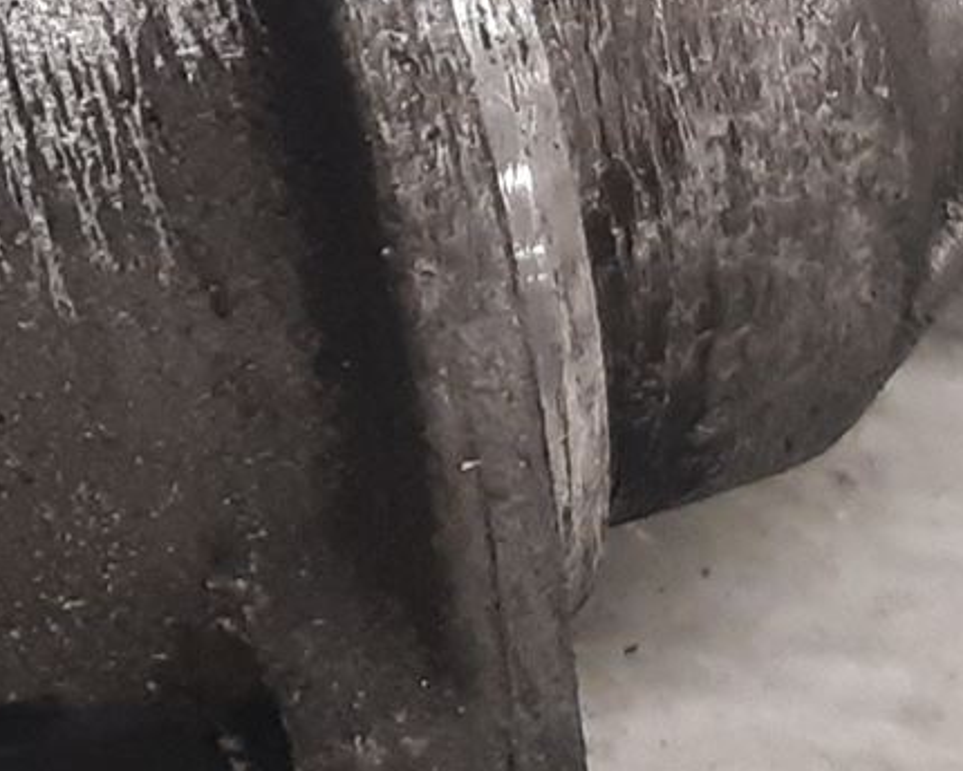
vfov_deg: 12.6
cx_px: -537
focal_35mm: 121
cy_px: -13
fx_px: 3449
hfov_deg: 14.7
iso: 160
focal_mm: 3.93
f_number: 1.7
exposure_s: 1/50
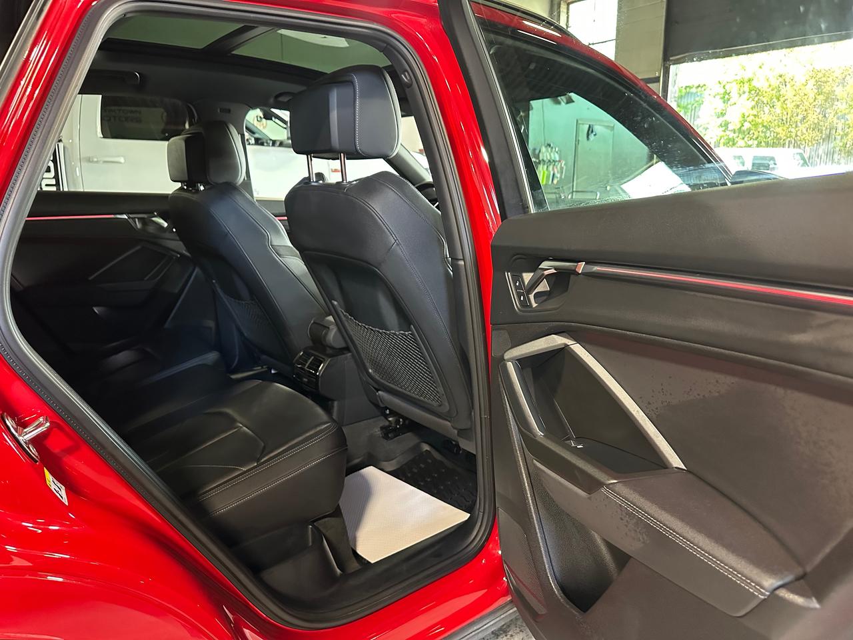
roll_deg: +0.3
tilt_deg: -13.4
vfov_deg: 56.8
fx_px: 591
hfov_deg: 71.6
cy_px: 320
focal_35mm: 24
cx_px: 426
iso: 1000
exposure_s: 1/40
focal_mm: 6.86
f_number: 1.78
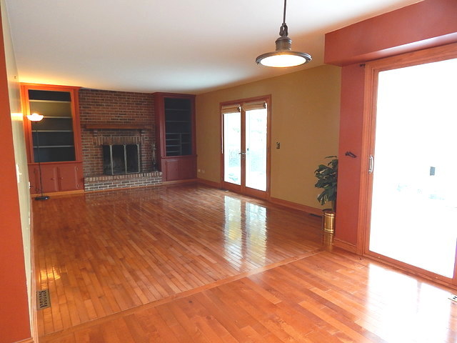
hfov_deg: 73.9
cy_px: 172
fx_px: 304
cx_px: 228
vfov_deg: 58.9
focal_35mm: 23
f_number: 3
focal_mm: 4
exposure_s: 1/30
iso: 250
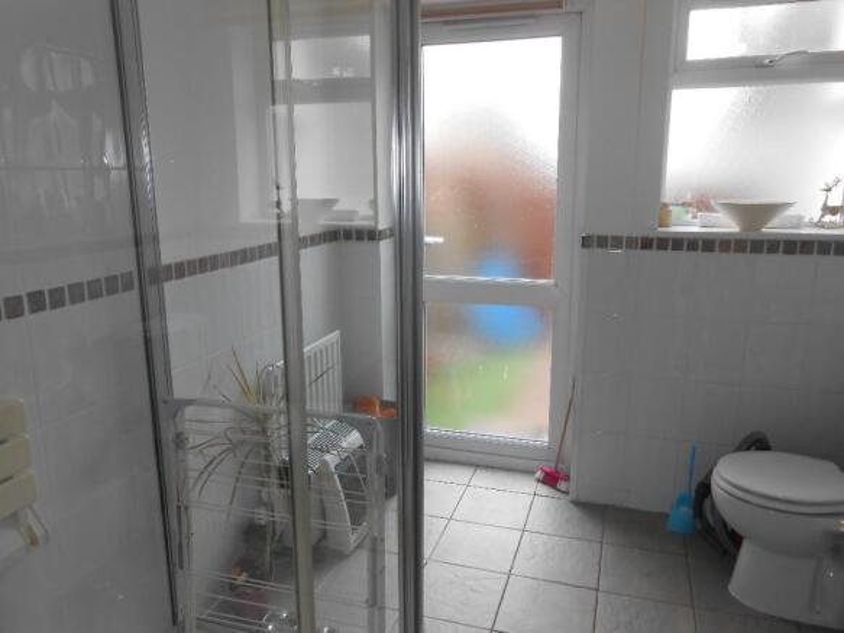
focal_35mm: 26
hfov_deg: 67.3
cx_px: 422
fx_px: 634
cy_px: 316
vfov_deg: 53.0
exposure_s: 1/30
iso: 125
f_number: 3.5
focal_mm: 4.6
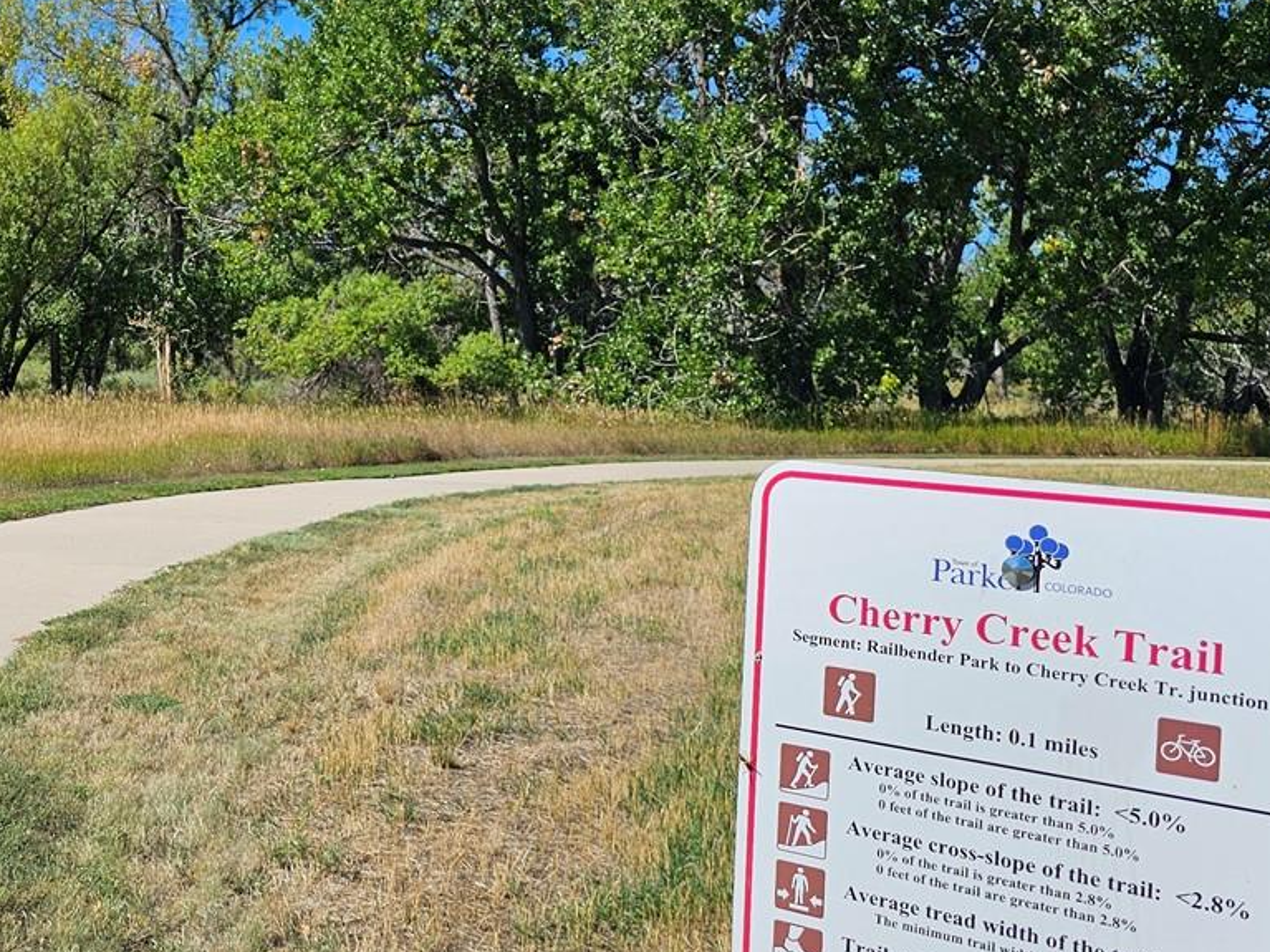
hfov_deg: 37.6
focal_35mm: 48
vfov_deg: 30.1
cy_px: 338
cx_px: 182
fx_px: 1761
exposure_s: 1/1468
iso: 10
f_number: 1.7
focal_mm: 6.3
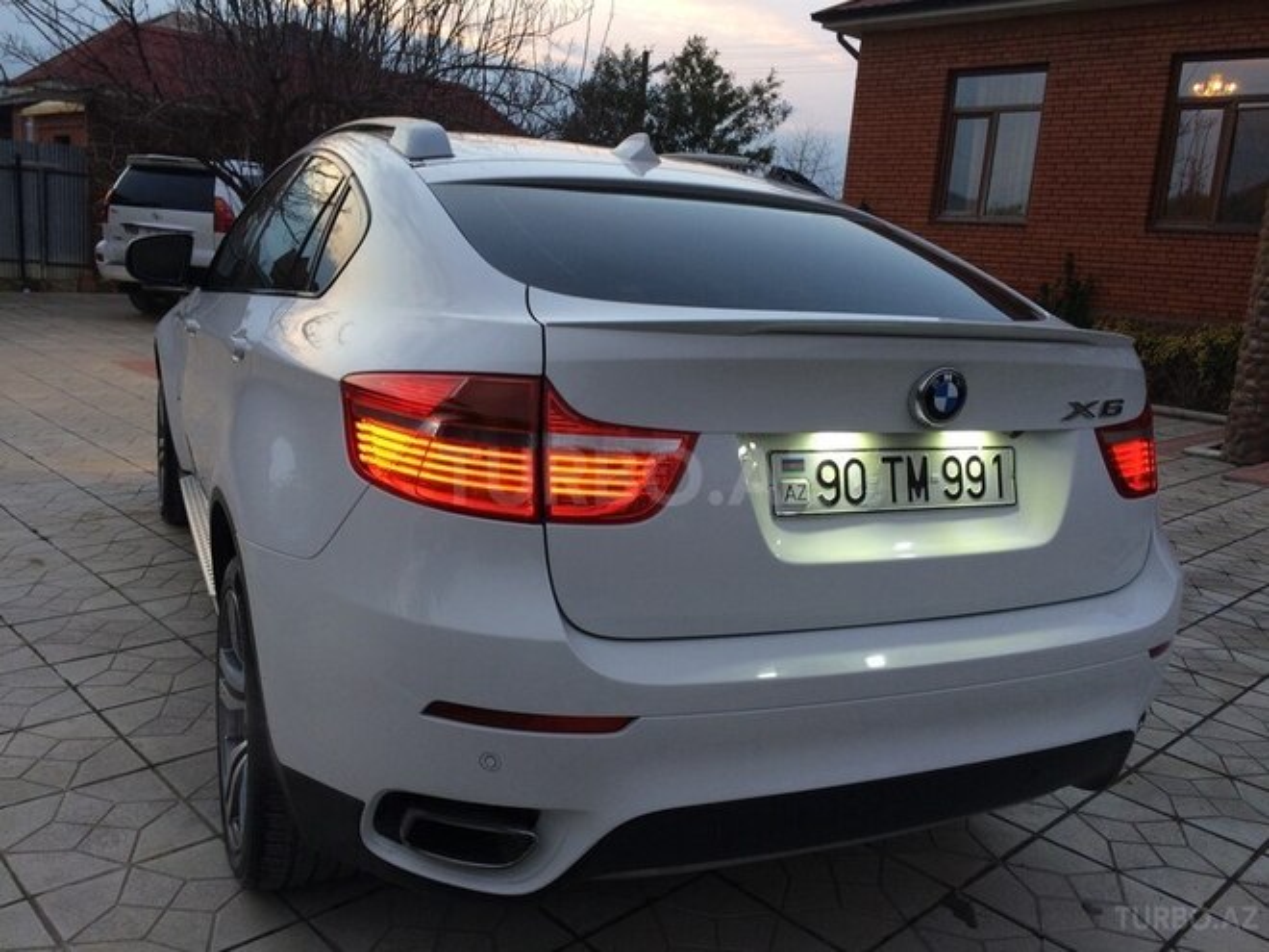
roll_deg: -4.9
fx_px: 1063
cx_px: 634
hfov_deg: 61.7
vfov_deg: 48.2
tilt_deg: -10.7
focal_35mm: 29
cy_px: 476
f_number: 2.2
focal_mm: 4.15
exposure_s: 1/50
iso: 50
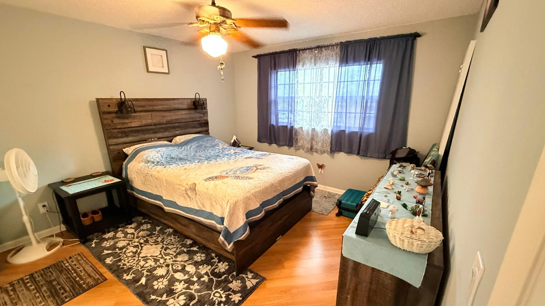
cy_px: 169
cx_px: 271
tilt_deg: -15.3
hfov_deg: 99.4
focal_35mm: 16
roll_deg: +0.1
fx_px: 231
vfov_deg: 66.9
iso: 800
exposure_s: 1/40
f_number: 2.2
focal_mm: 2.22
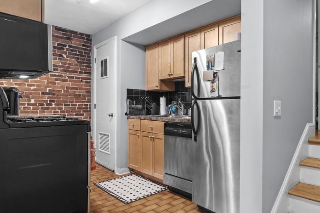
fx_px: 204
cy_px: 116
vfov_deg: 55.0
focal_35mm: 23
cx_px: 223
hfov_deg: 72.9
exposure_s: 3.2
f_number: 9
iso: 320
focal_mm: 16
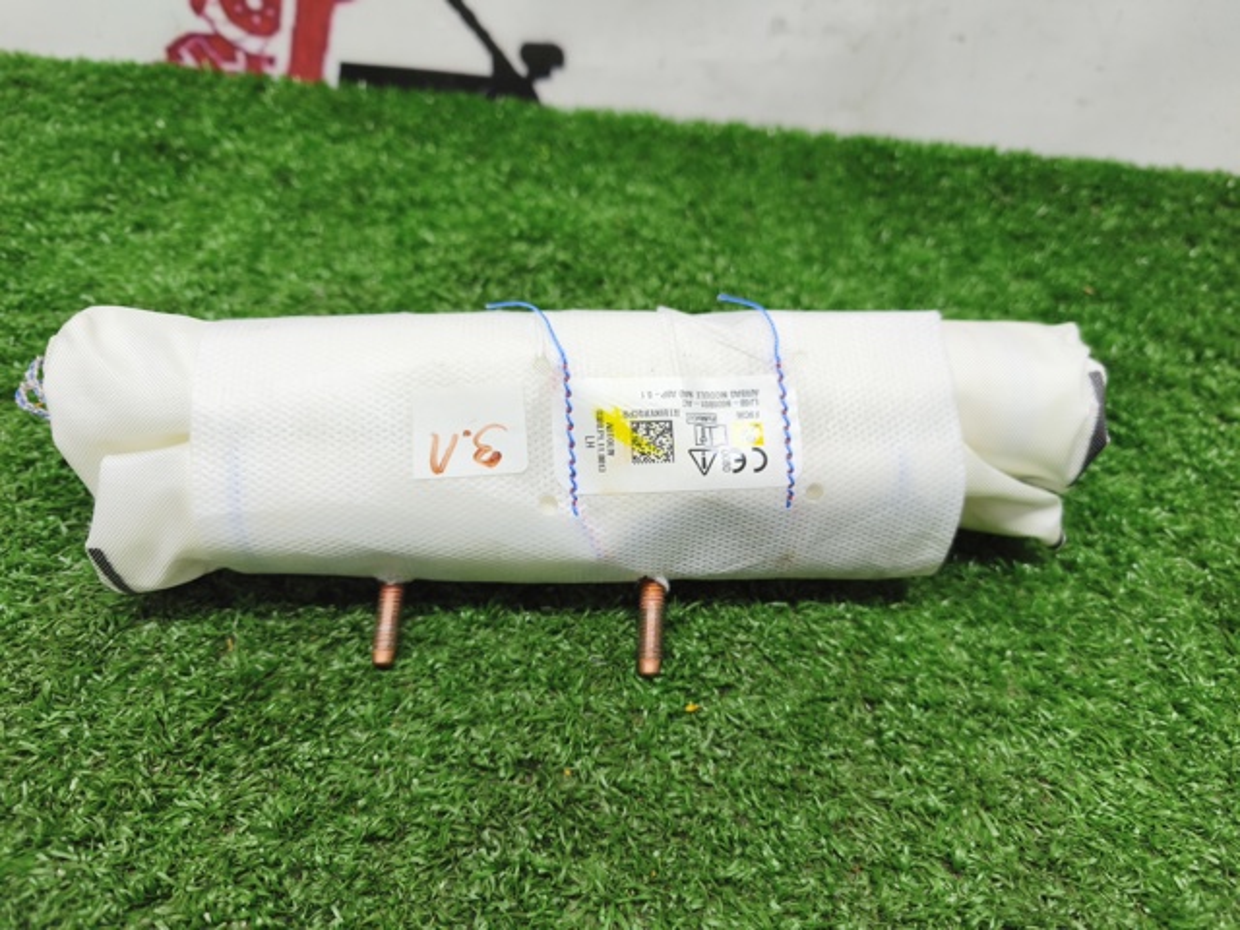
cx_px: 620
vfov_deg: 58.9
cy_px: 465
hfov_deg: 73.9
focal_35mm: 23
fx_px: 824
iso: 125
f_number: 1.7
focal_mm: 5.35
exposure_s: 1/100
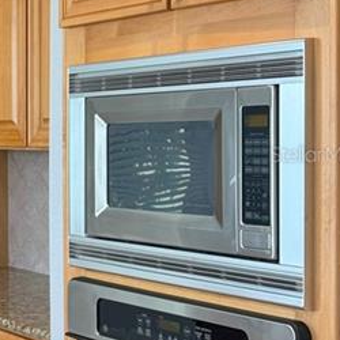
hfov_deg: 15.1
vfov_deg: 17.1
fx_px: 1133
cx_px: -246
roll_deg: +0.2
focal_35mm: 102
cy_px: 154
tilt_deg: -1.3
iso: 100
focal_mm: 6.76
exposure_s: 1/120
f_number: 1.78
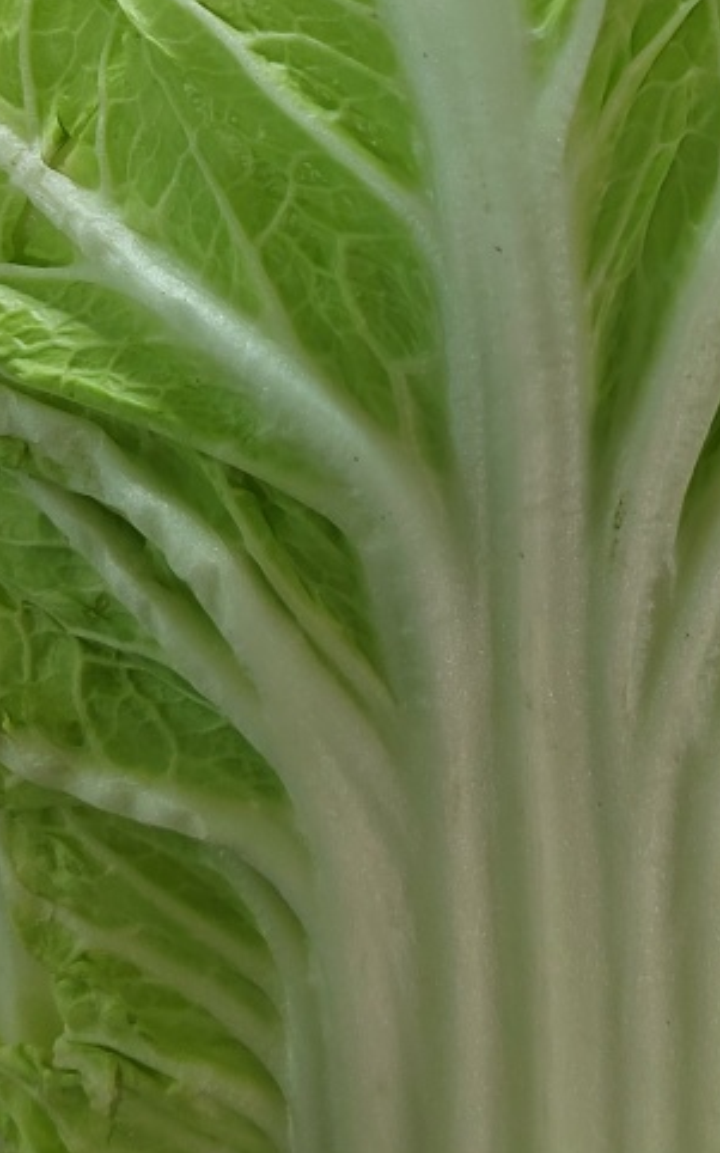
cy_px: 233
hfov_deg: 23.8
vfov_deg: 36.3
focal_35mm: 54
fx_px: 1696
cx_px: 521
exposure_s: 1/100
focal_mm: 5.52
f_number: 1.9
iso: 2022
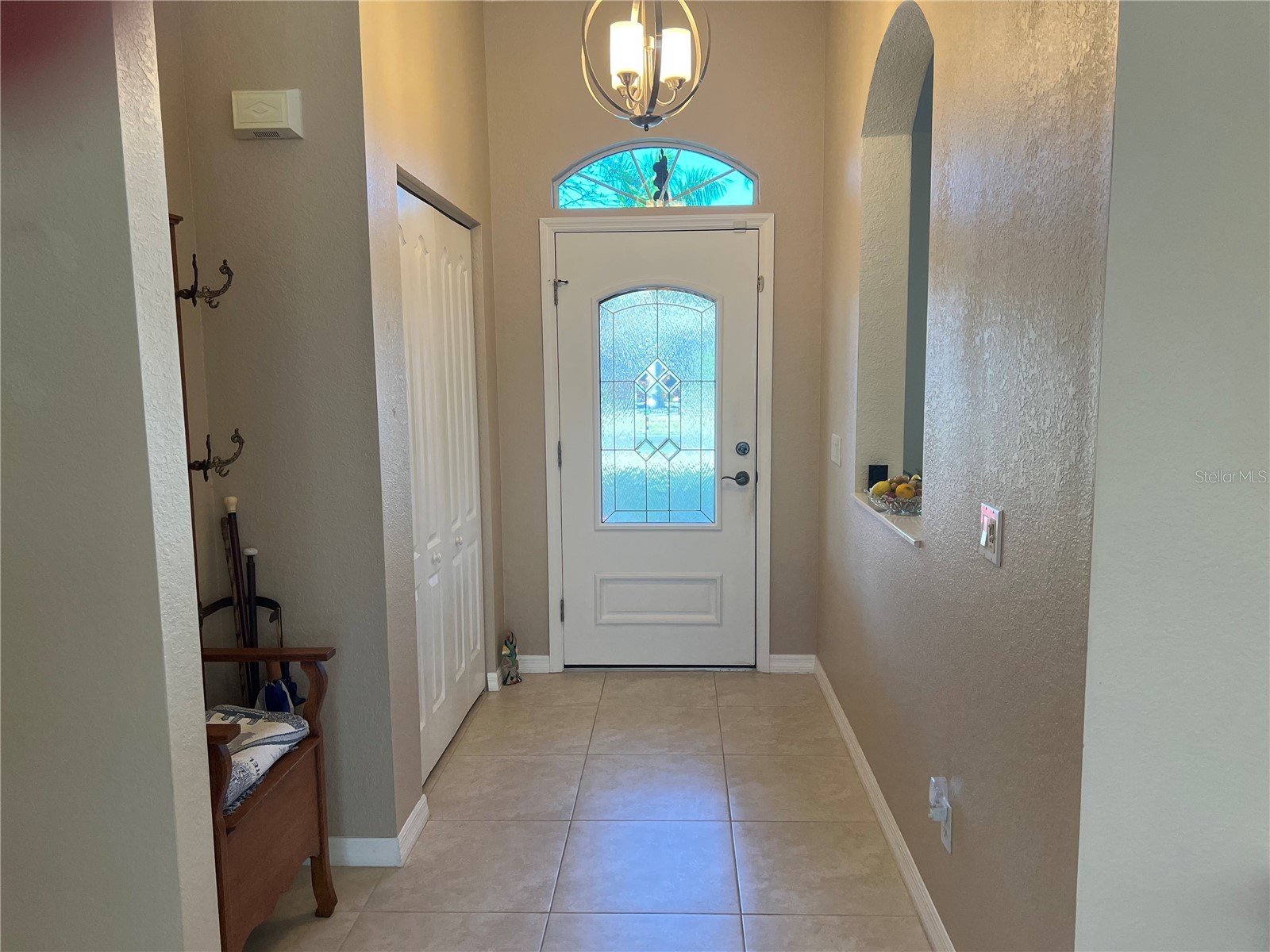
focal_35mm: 26
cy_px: 476
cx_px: 635
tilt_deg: -7.0
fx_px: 954
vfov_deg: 53.1
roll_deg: +0.9
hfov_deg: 67.3
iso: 100
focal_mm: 5.7
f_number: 1.5
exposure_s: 1/120
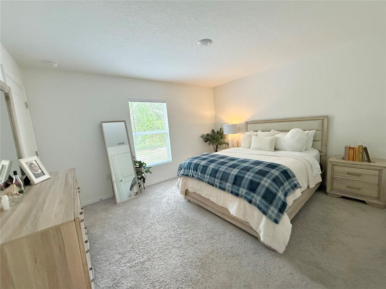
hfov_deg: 102.1
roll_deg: +4.3
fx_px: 156
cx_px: 193
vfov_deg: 85.7
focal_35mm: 14
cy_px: 144
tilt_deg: -8.0
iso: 320
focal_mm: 2.22
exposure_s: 1/120
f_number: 2.2
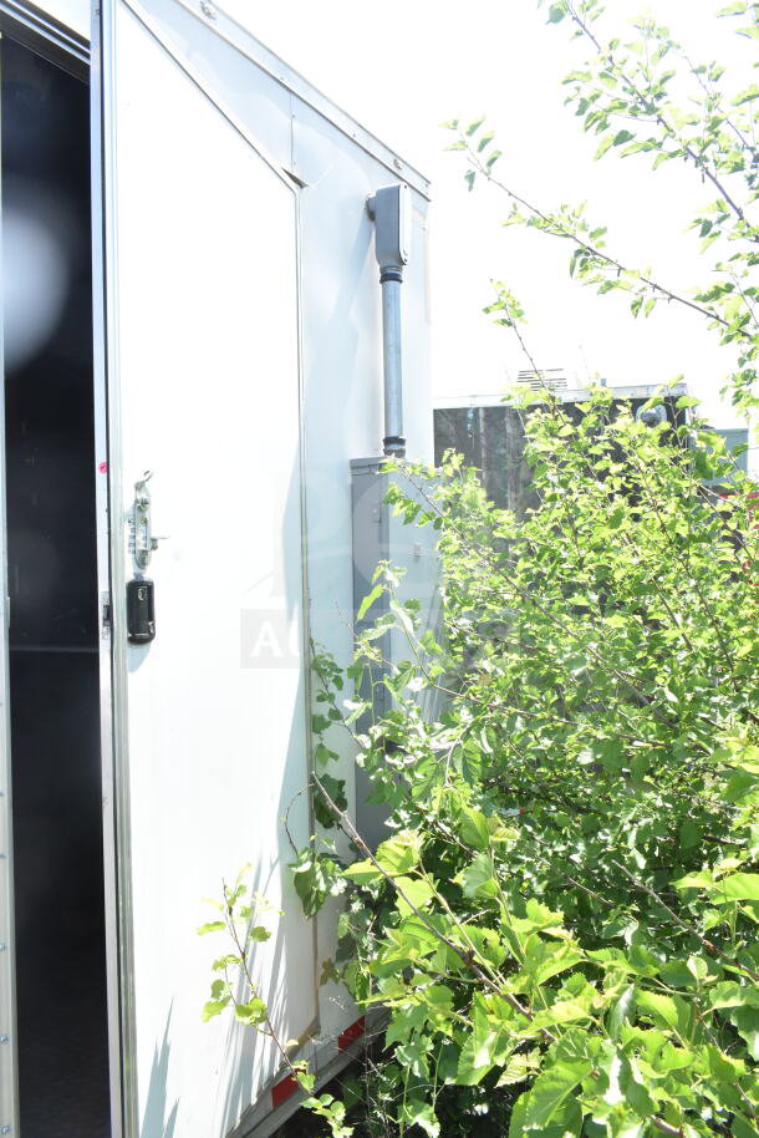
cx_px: 380
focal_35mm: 30
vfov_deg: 61.9
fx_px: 948
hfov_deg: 43.6
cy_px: 569
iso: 1600
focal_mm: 20
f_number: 11
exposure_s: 1/500
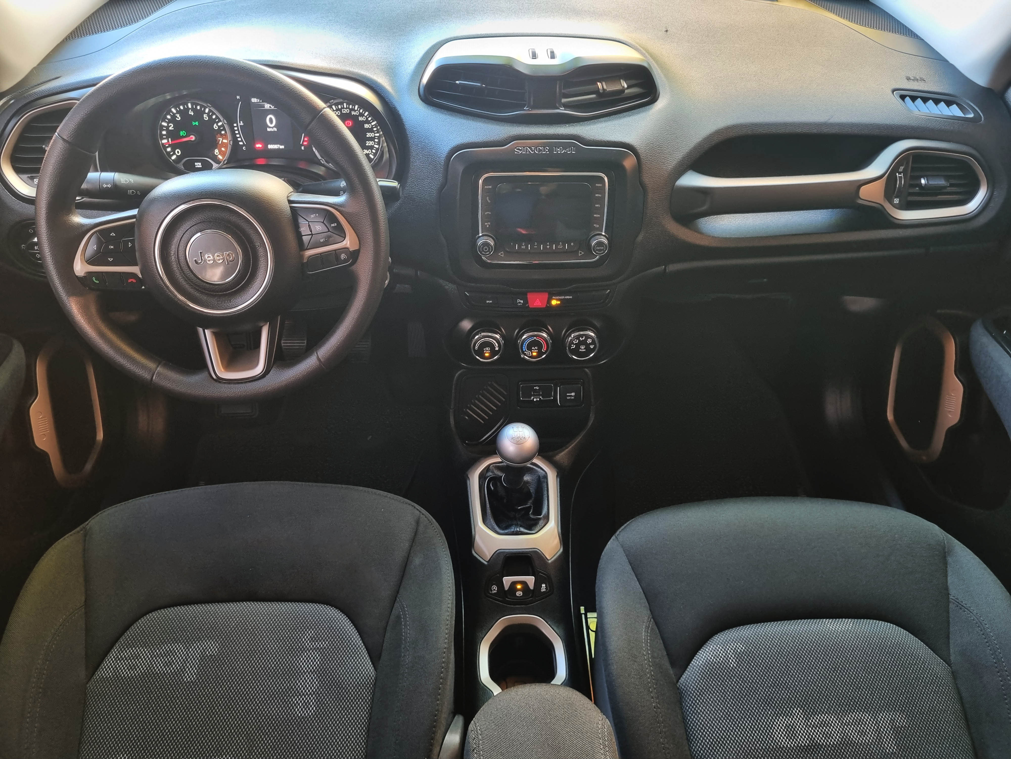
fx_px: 759
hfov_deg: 67.3
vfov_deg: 53.1
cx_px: 506
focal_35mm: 26
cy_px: 380
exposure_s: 1/40
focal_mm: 5.4
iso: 400
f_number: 1.8
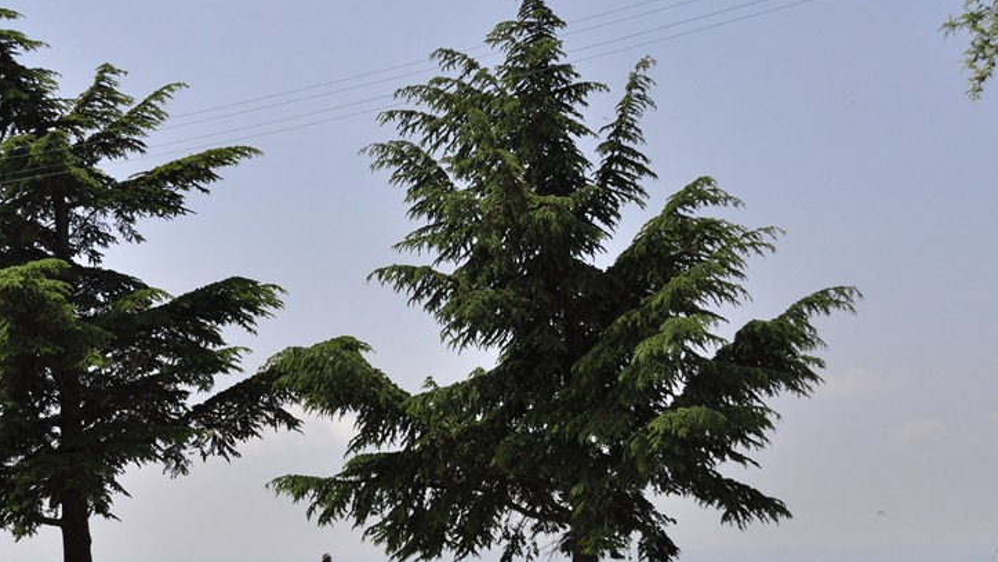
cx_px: 371
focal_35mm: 80
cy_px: 273
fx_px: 2117
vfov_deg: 15.1
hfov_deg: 26.4
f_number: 8
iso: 200
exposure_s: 1/1250
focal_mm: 36
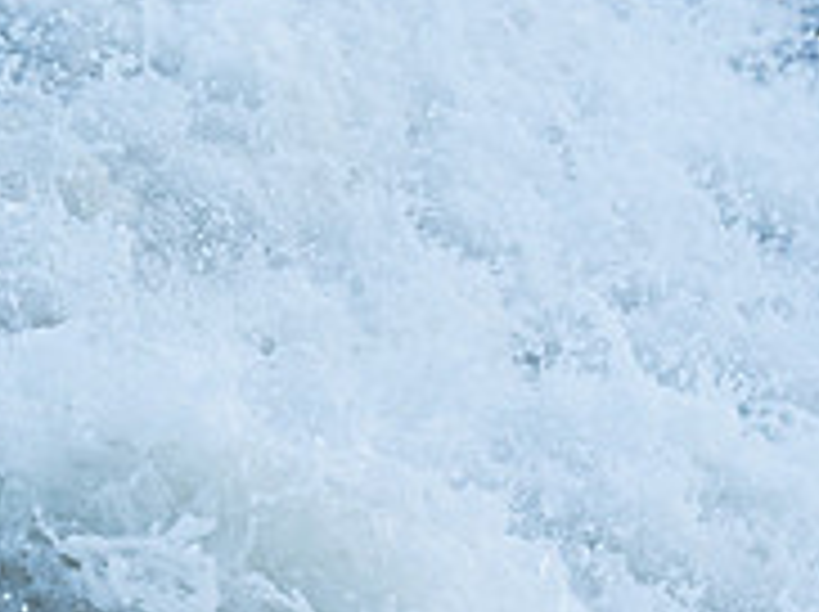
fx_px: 13185
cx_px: -243
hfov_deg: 3.5
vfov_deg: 2.7
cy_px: 447
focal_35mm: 558
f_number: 4
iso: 500
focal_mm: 182
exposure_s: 1/2000
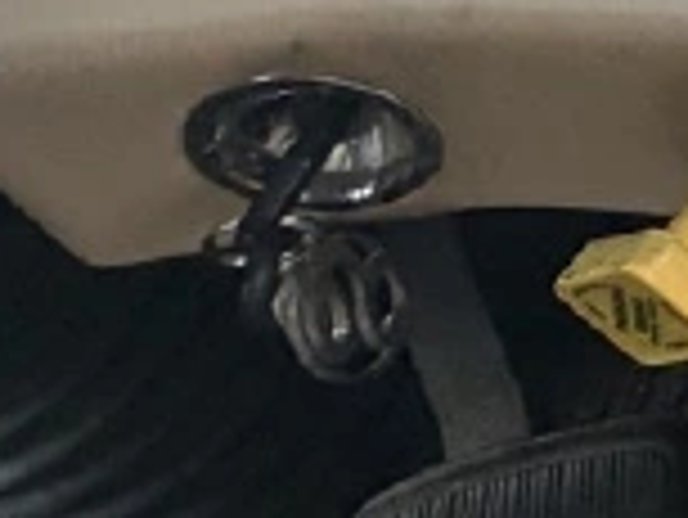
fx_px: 1452
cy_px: -721
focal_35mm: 73
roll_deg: -0.8
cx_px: 1736
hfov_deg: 14.3
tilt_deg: -33.5
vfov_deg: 14.1
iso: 80
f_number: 2.2
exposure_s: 1/121
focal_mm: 2.22
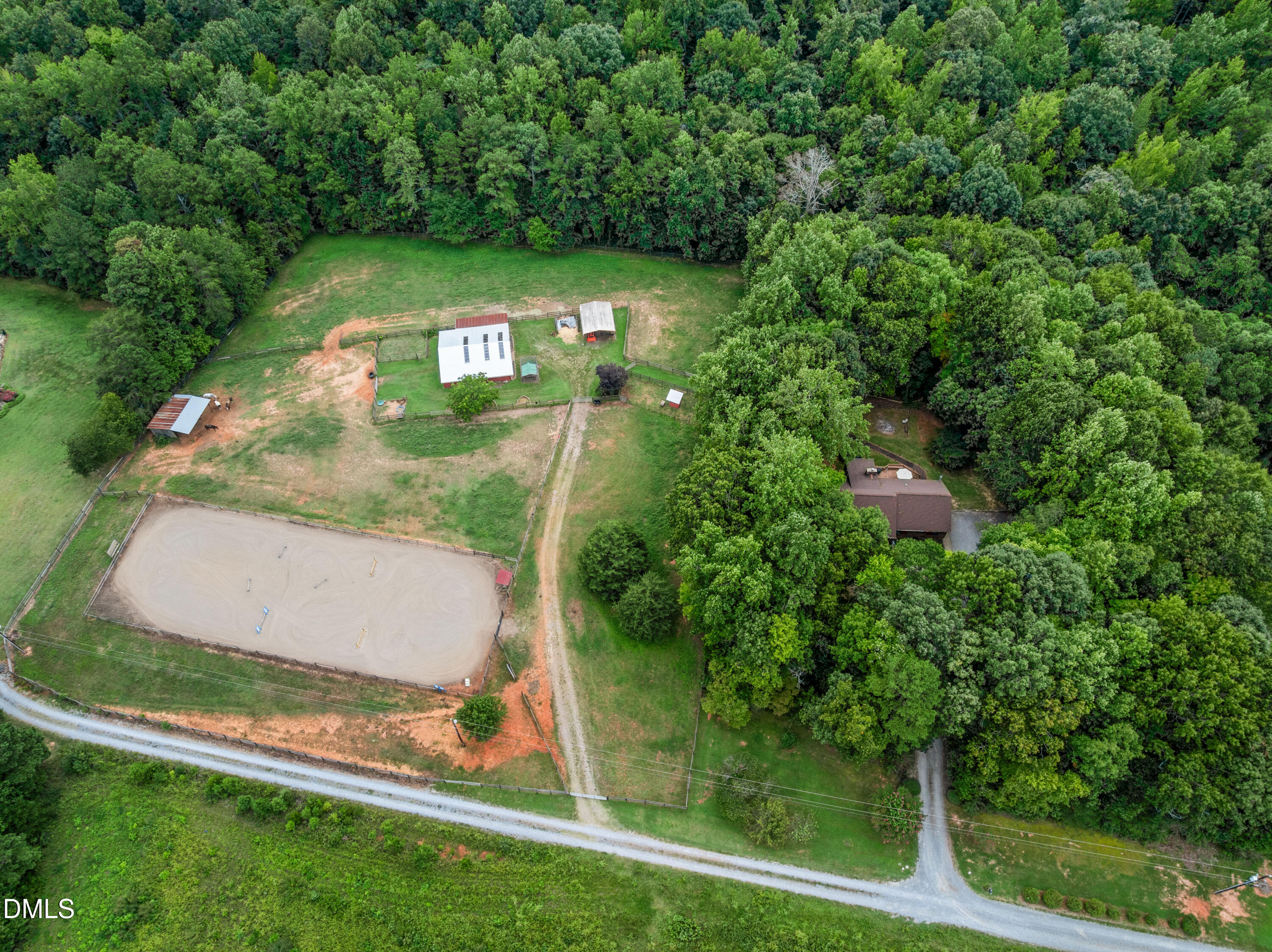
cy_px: 476
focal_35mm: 24
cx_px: 636
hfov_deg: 71.6
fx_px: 881
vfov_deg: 56.8
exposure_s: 1/800
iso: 100
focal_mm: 12.29
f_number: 2.8
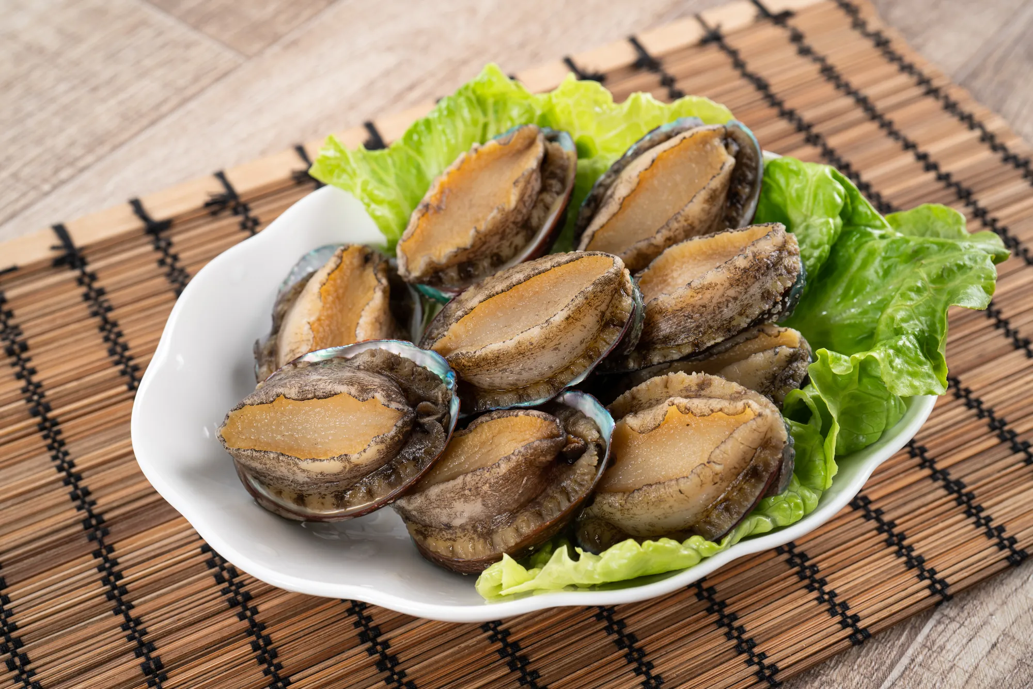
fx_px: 1435
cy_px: 344
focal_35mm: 50
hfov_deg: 39.6
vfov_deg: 27.0
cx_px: 516
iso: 100
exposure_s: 1/125
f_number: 7.1
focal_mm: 50
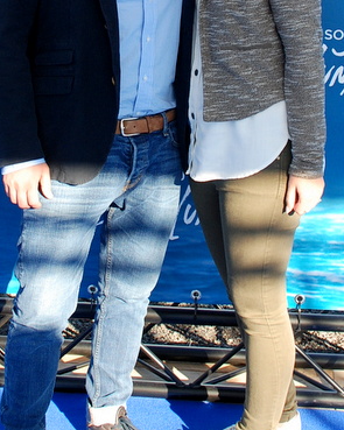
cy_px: 140
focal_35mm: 55
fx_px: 700
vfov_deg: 33.8
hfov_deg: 27.6
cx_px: 170
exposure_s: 1/160
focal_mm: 20
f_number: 6.3
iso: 320
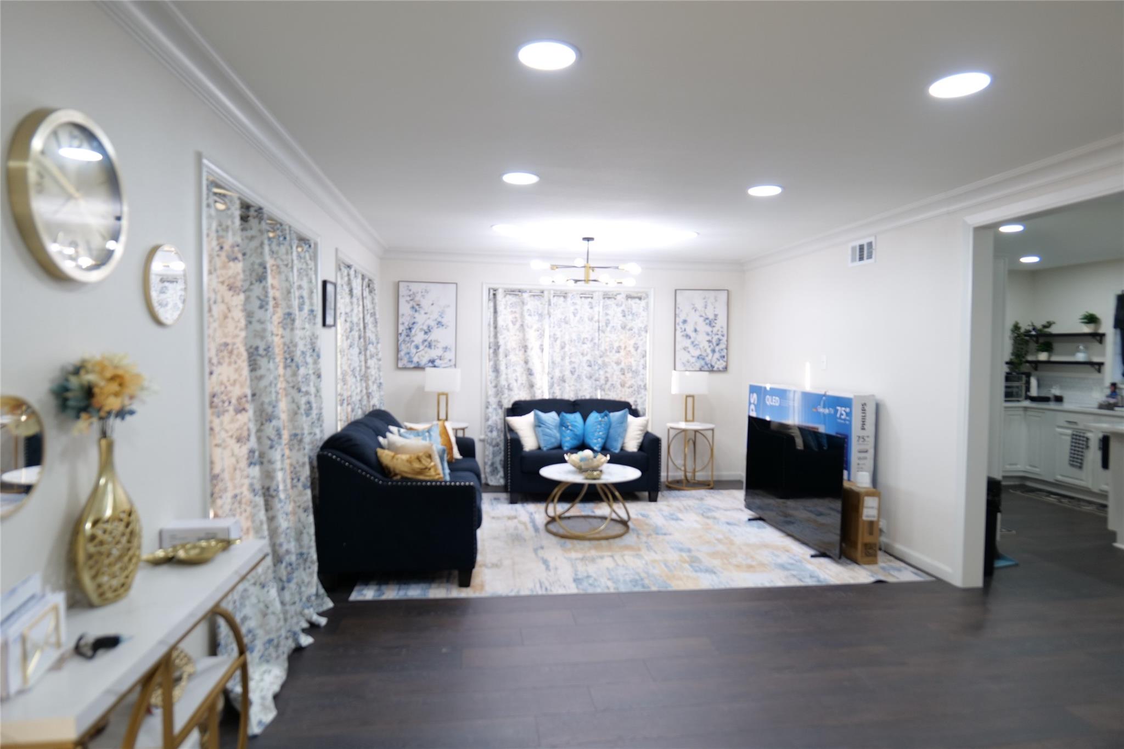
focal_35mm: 20
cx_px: 562
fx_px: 624
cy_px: 374
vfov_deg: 61.9
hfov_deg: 84.0
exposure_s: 1/60
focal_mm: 20
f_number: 3.5
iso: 640
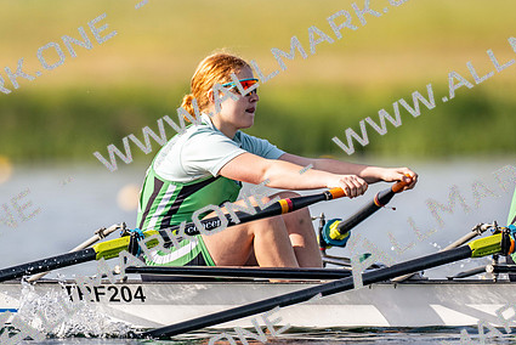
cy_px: 176
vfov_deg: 1.7
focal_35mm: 819
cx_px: 244
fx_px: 11747
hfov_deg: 2.5
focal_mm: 600
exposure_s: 1/2500
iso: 220
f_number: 5
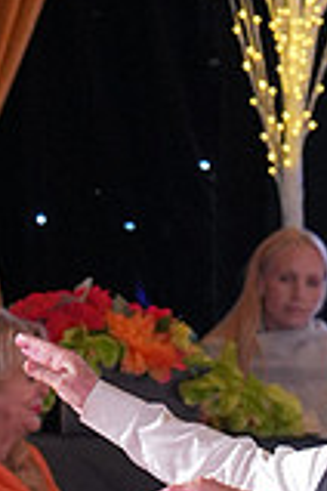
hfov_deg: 2.6
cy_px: 781
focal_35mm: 525
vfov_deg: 3.9
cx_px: 396
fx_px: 7153
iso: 1600
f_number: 4
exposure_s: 1/400
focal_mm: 96
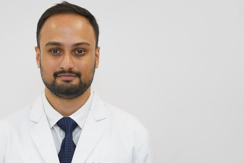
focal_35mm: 100
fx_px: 678
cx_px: 69
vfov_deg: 13.7
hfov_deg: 20.3
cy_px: 107
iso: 400
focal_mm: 66
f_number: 4
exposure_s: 1/125
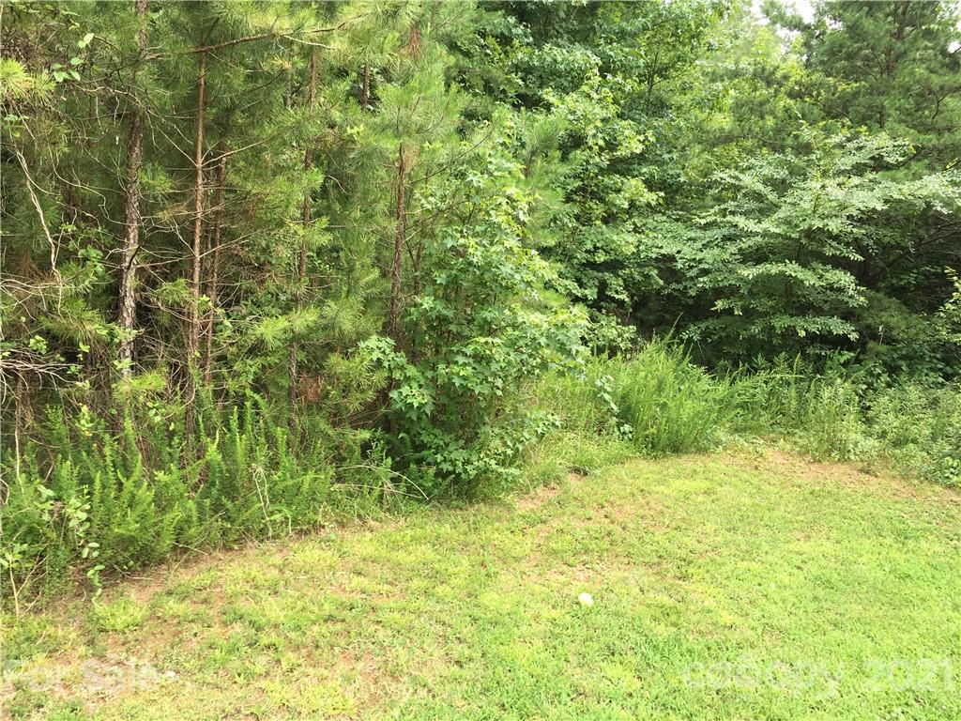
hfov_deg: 61.7
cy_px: 360
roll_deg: -5.0
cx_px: 480
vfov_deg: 48.2
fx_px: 805
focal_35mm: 29
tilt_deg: -7.2
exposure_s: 1/149
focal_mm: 4.15
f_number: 2.2
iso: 25
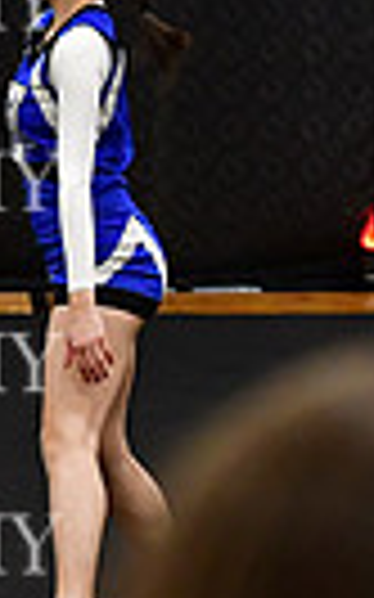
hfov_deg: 2.4
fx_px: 8734
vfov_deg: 3.9
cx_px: -590
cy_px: 272
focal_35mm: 535
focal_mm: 80
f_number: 4
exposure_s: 1/500
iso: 4000
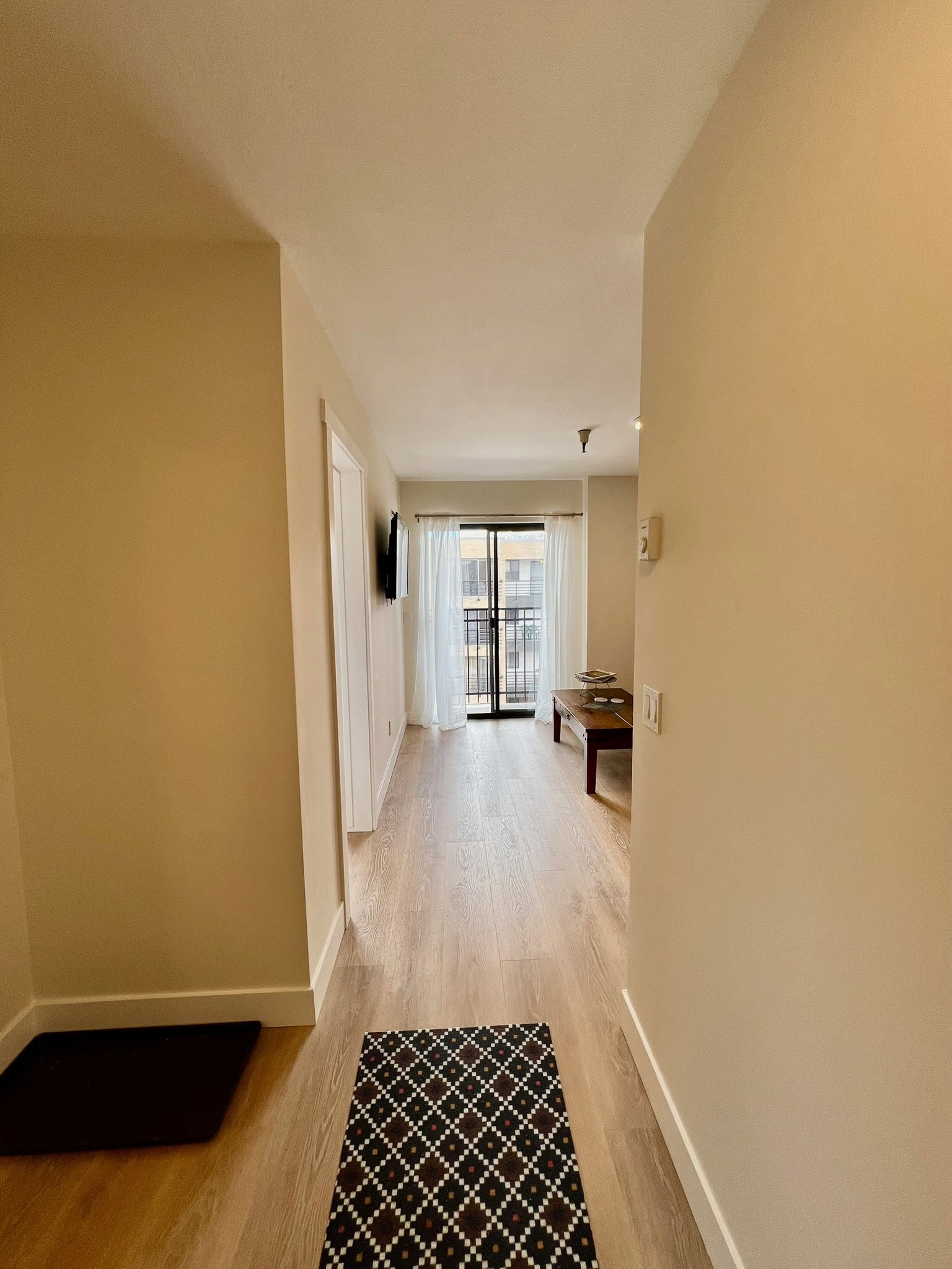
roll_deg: +0.8
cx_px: 476
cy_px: 634
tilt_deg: -5.7
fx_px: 477
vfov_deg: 106.2
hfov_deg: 89.9
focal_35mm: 13
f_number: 1.8
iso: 50
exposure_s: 1/120
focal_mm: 1.57
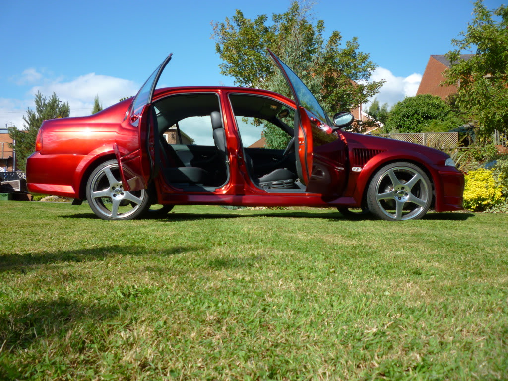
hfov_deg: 61.7
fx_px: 426
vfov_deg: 48.2
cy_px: 190
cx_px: 254
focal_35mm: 29
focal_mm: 5.2
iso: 80
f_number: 4
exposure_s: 1/500
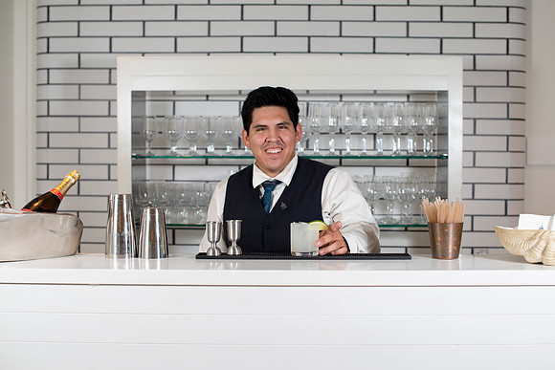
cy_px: 194
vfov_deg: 25.4
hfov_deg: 37.2
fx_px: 823
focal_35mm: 53
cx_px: 294
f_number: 3.5
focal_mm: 50
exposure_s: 1/200
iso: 200
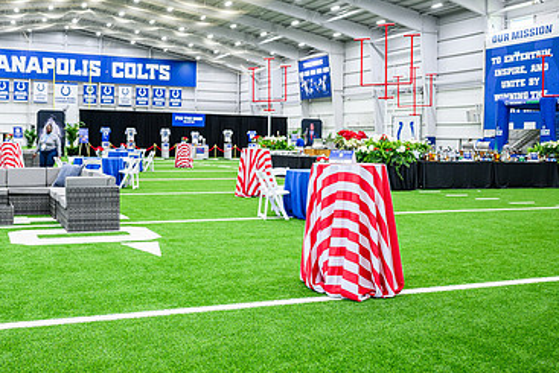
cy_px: 145
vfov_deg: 34.1
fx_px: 606
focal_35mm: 39
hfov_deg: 48.9
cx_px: 195
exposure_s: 1/200
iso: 1000
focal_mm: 24
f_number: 2.8
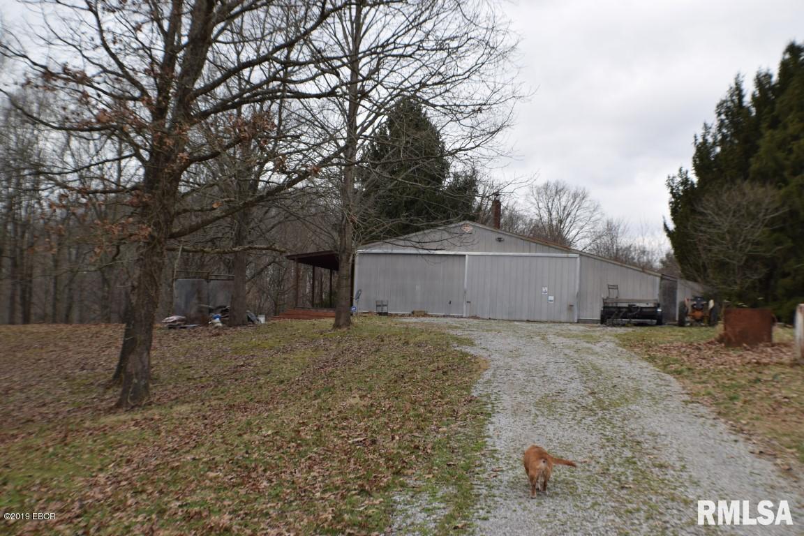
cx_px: 402
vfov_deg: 22.6
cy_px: 268
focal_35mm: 60
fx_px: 1340
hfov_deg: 33.4
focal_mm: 40
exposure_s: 1/200
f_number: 8
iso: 100
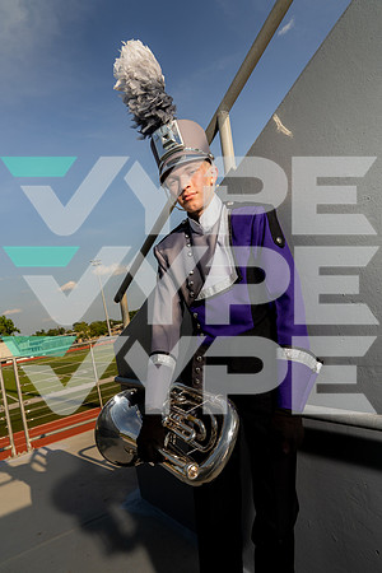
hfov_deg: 53.1
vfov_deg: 73.7
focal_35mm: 24
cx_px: 191
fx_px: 382
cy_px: 286
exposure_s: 1/250
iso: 100
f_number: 8
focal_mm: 24
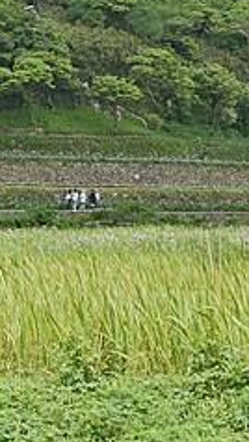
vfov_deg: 16.6
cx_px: -9
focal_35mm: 128
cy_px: 75
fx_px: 1501
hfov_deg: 9.4
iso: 200
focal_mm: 14
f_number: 4
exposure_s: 1/1300
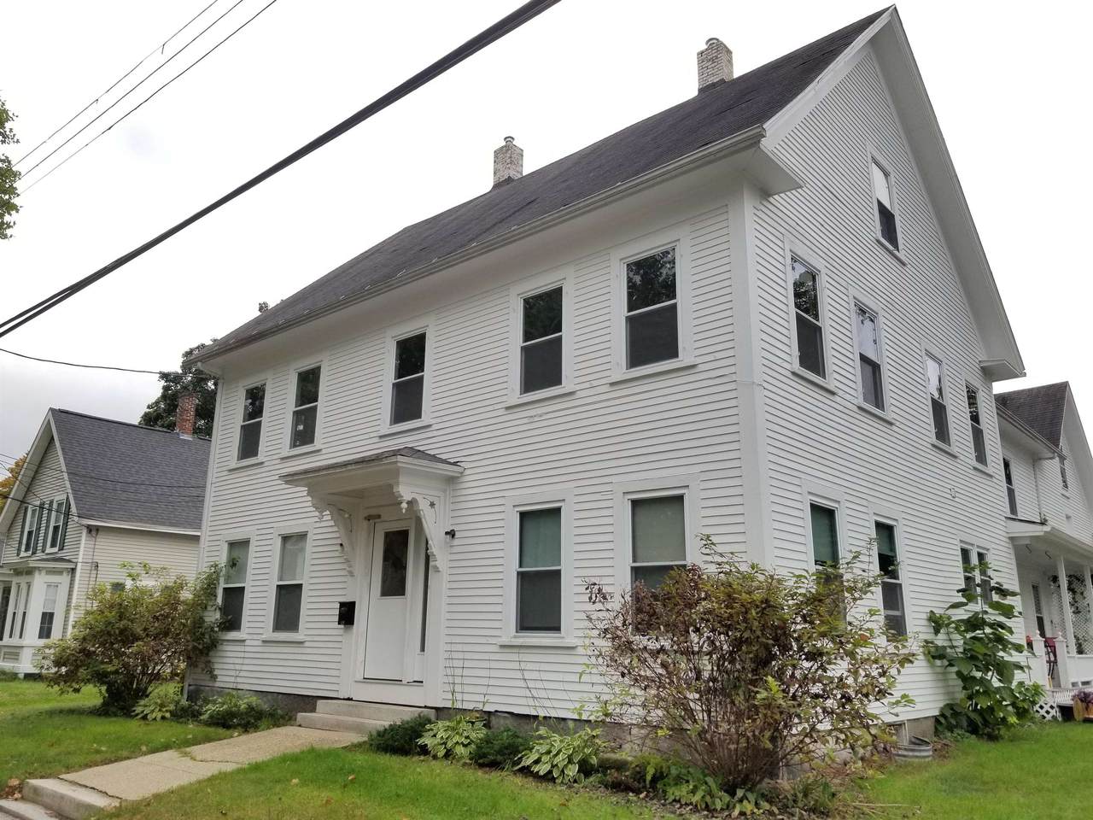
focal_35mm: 26
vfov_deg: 53.1
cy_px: 410
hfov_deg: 67.3
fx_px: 821
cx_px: 546
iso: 50
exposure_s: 1/1245
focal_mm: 4.25
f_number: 1.7
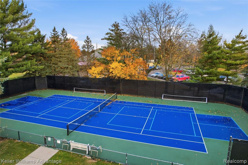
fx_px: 151
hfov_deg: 78.6
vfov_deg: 57.2
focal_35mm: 22
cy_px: 82
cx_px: 124
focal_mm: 8.4
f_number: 2.8
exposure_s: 1/80
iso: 100
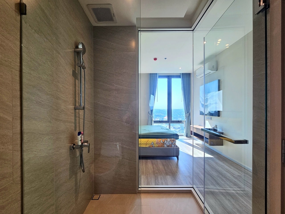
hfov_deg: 106.2
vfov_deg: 89.9
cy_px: 107
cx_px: 142
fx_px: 107
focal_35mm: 13
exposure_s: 1/101
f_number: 2.2
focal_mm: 2.2
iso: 50
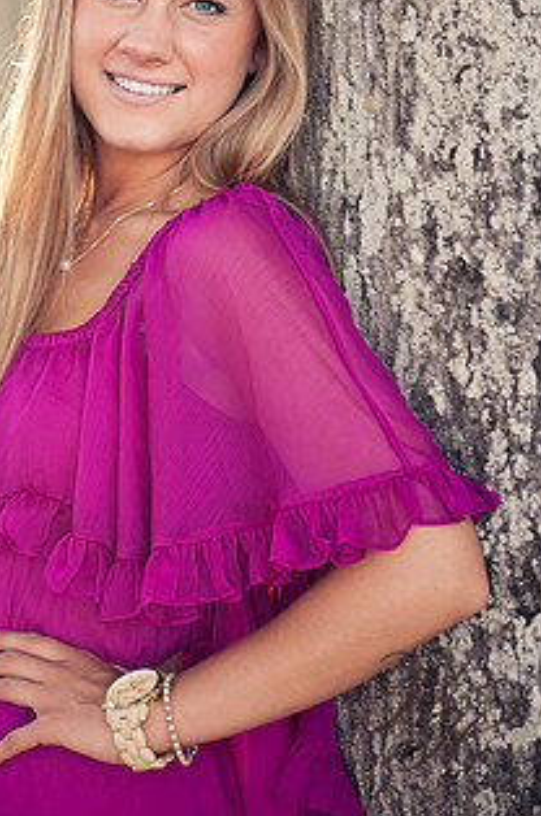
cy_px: 239
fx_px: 2762
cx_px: 157
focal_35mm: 122
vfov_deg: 16.8
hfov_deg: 11.2
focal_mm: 85
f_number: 3.5
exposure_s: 1/160
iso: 250
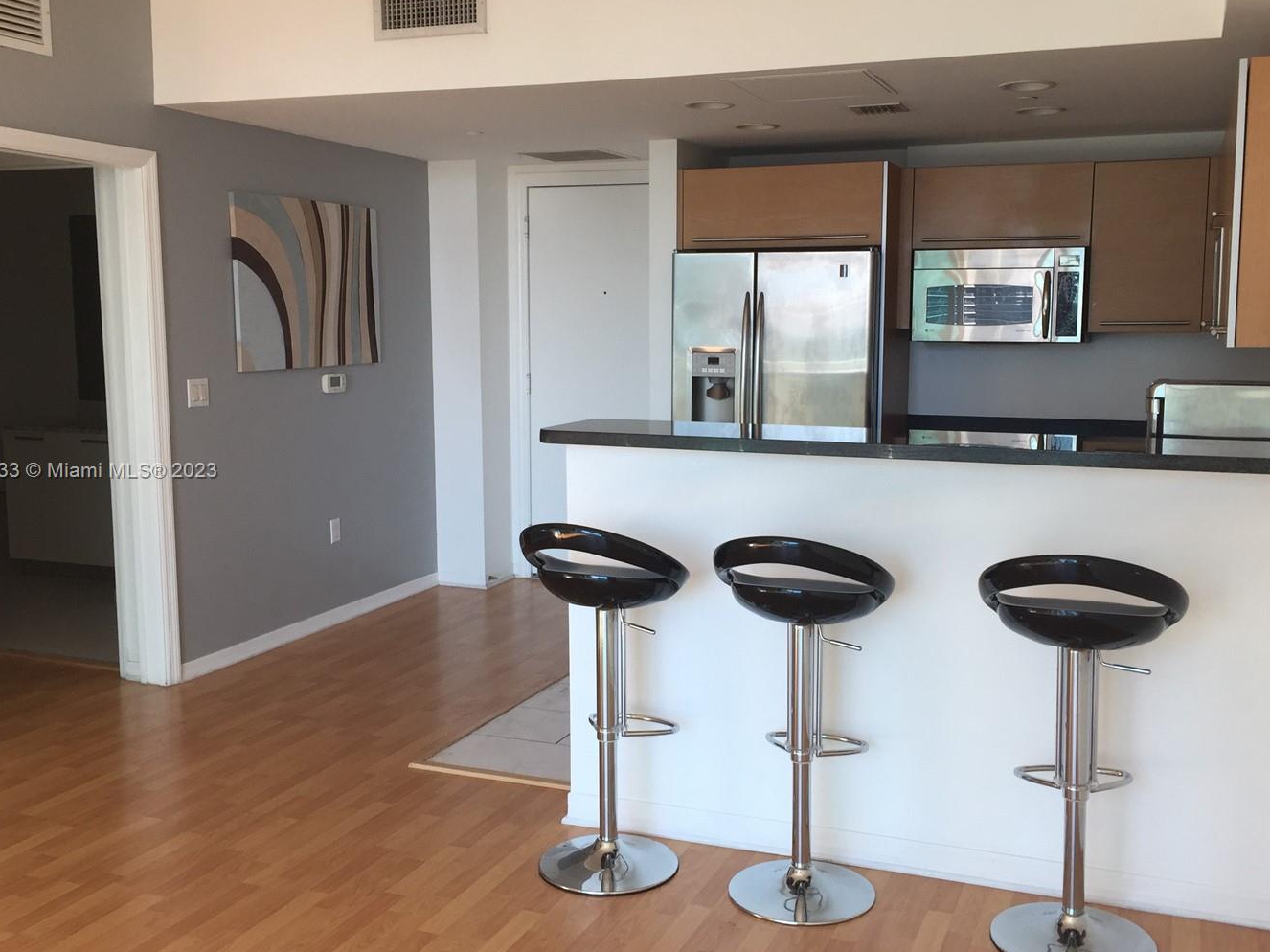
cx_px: 677
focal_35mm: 35
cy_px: 472
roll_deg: +0.3
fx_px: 1284
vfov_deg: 40.7
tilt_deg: -6.8
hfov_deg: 52.6
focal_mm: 4.15
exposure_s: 1/120
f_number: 2.2
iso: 40
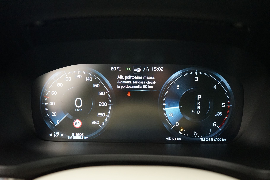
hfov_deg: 61.9
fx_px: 225
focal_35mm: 30
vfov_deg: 43.6
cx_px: 135
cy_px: 90
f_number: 3.5
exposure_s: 1/60
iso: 5000
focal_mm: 30
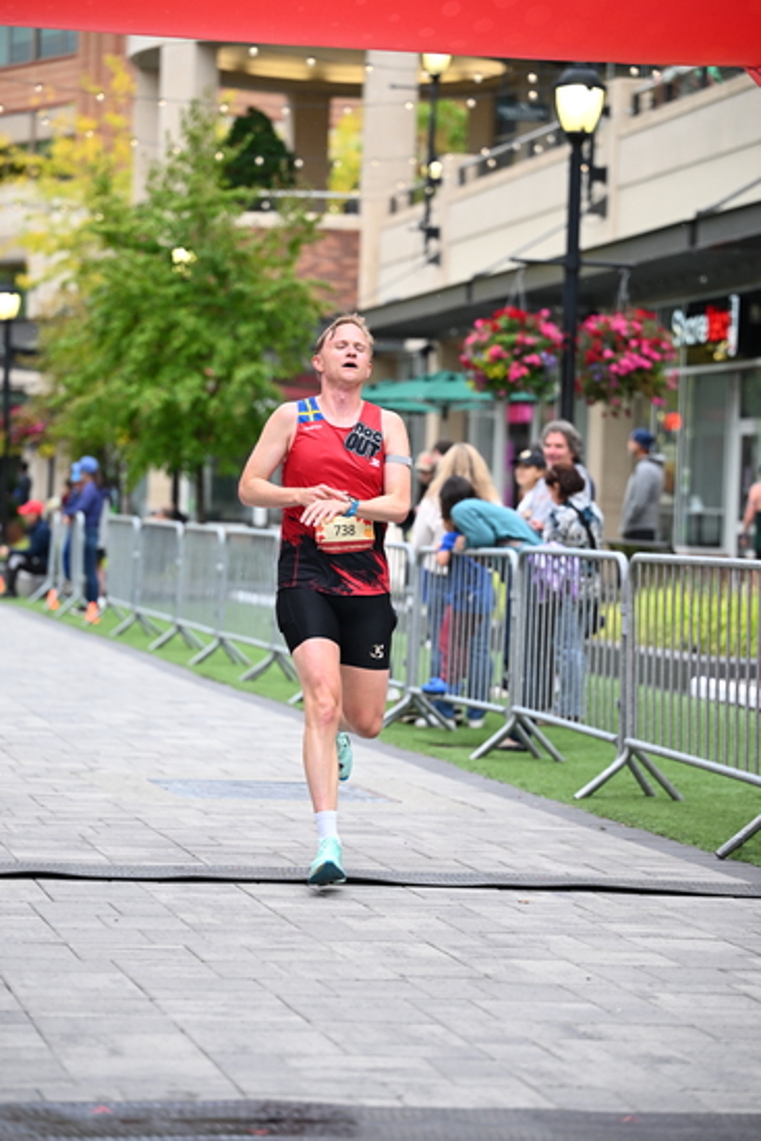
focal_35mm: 100
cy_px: 570
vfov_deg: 20.4
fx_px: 3169
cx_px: 380
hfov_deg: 13.7
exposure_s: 1/1250
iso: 1250
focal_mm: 100
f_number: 2.8
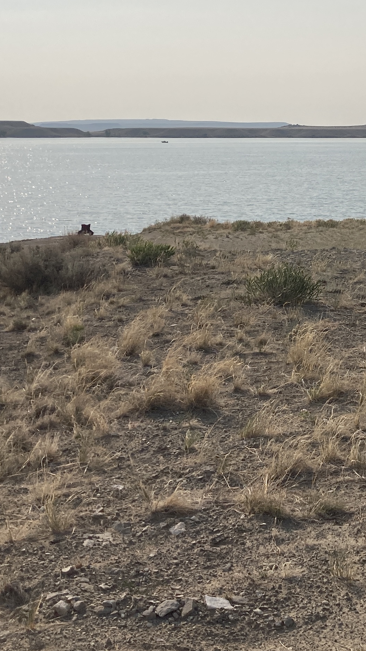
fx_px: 1139
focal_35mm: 66
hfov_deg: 17.6
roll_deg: +1.5
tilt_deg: -3.8
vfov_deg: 31.6
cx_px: 400
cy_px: 204
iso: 25
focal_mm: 3.99
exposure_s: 1/6944
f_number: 1.8
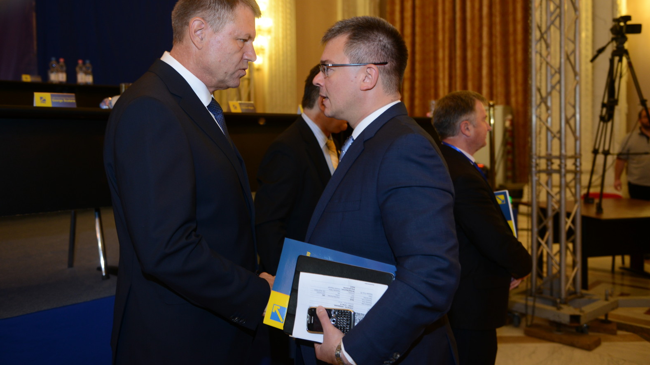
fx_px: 586
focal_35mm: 34
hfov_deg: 58.0
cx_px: 326
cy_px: 157
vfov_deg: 34.6
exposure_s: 1/80
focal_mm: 32
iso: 800
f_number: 3.2
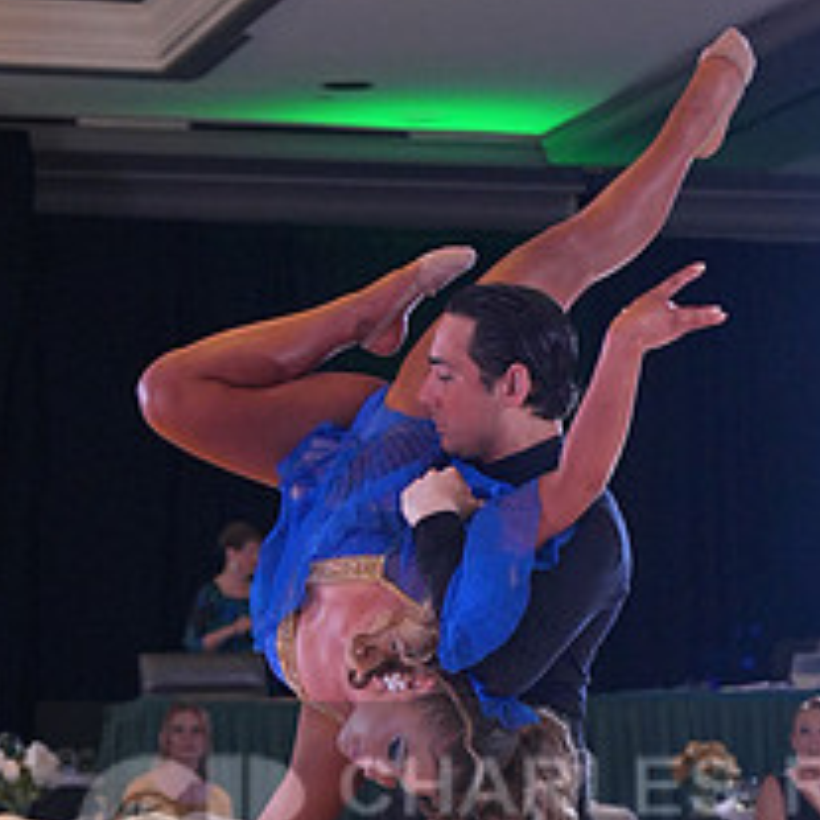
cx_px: 584
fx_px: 3698
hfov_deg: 12.6
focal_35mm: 138
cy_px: 836
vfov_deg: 12.5
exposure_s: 1/400
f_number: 4
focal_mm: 58
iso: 2500
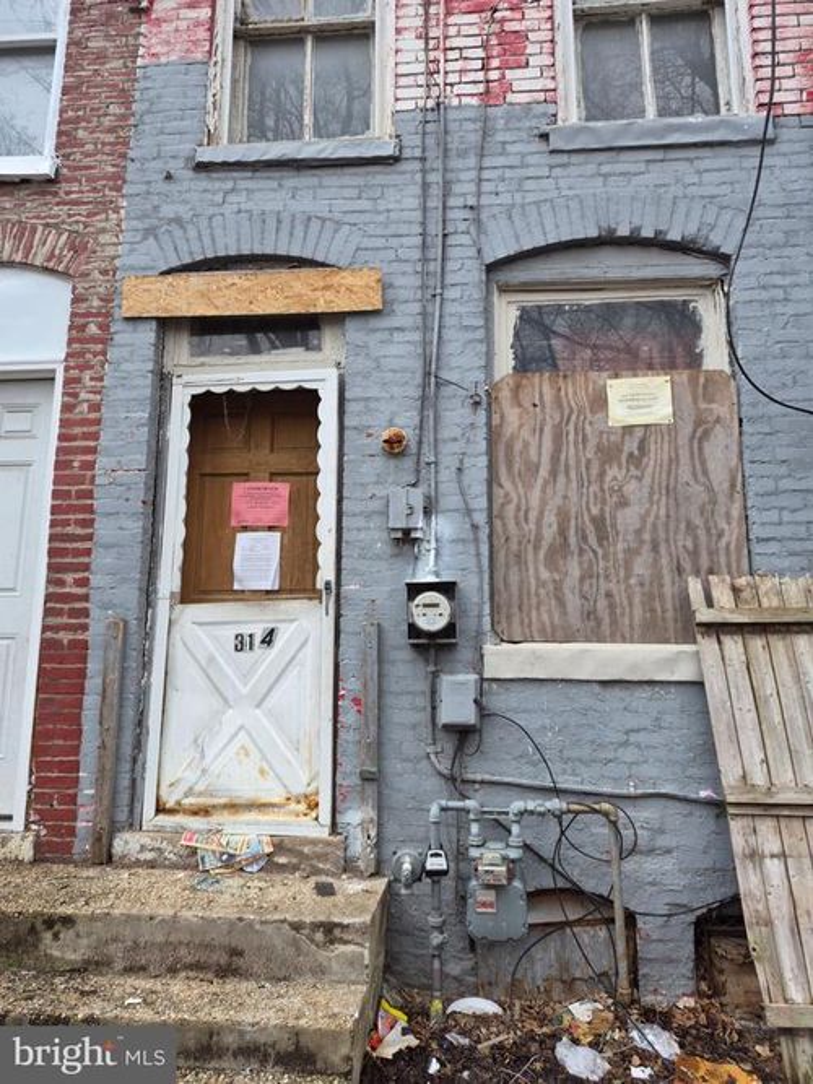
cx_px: 406
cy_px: 542
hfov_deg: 58.9
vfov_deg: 73.9
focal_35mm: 23
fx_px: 720
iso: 32
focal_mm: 5.4
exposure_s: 1/180
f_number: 1.8
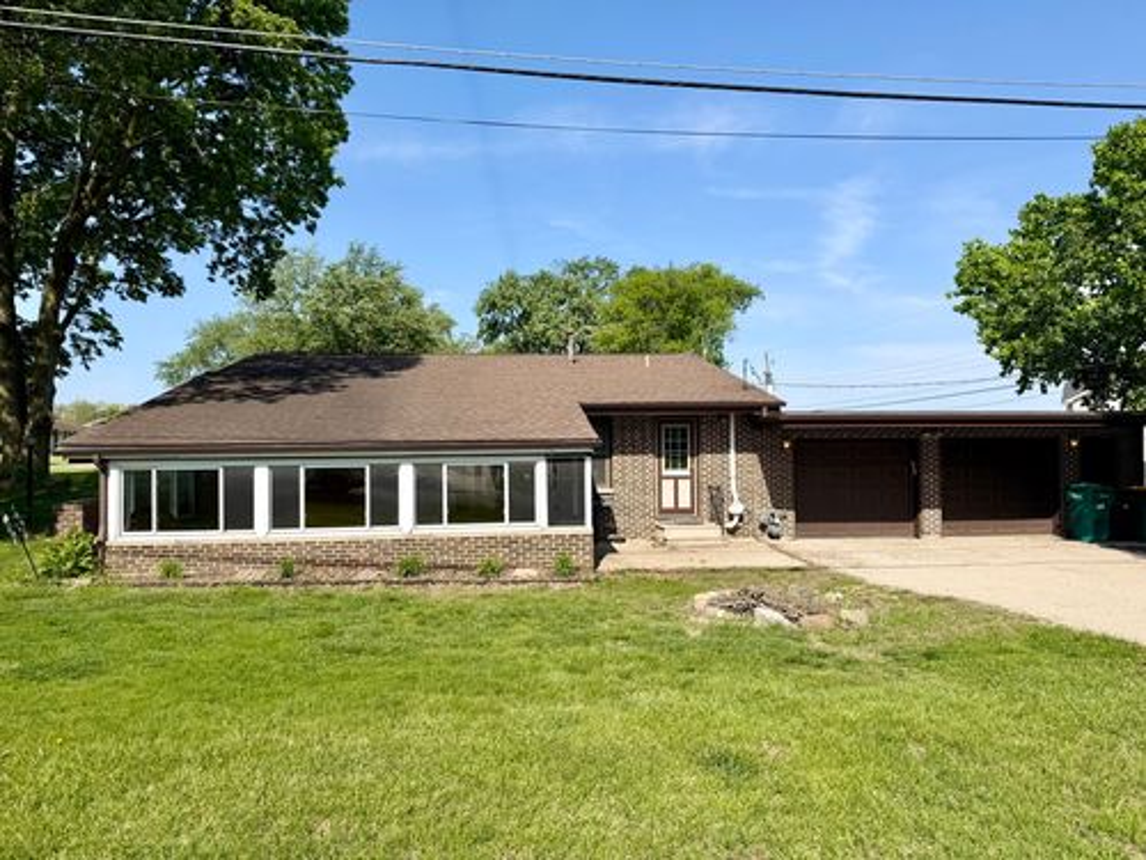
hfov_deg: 71.6
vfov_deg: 56.8
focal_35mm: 24
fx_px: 795
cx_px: 573
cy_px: 430
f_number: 1.78
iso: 80
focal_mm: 6.76
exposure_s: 1/4975
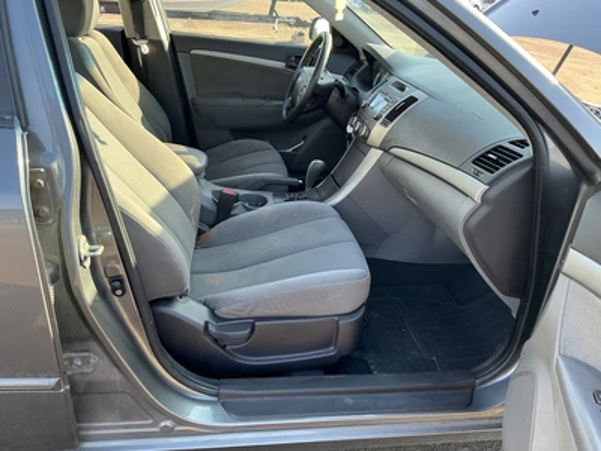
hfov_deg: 63.4
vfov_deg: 49.7
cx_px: 300
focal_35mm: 28
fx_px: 486
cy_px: 226
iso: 32
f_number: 1.8
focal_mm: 3
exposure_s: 1/122
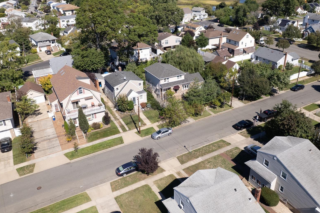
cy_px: 92
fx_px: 258
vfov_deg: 44.8
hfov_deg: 63.6
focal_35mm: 29
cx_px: 175
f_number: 2.8
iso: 100
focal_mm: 8.38
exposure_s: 1/80
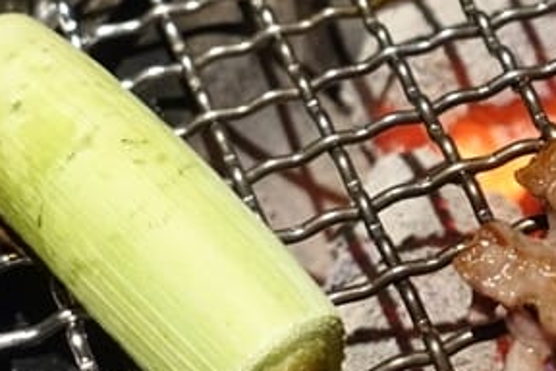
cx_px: 658
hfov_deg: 16.3
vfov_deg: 11.3
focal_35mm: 121
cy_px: 117
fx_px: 1869
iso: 1600
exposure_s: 1/80
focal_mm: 12.64
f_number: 2.8
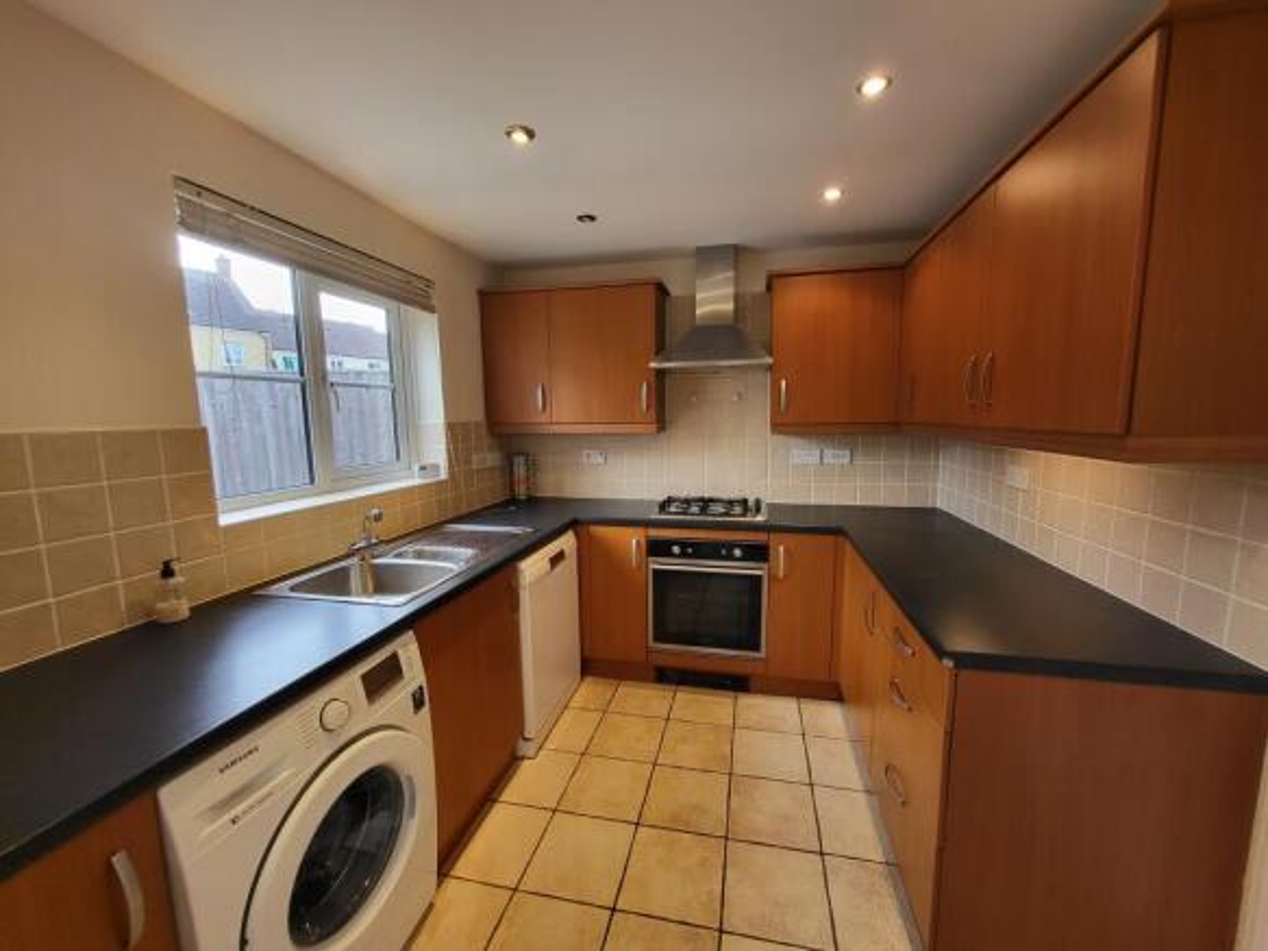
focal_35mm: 13
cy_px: 476
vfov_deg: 89.9
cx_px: 634
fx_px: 476
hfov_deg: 106.2
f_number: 2.2
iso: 100
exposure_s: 1/50
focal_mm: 1.74
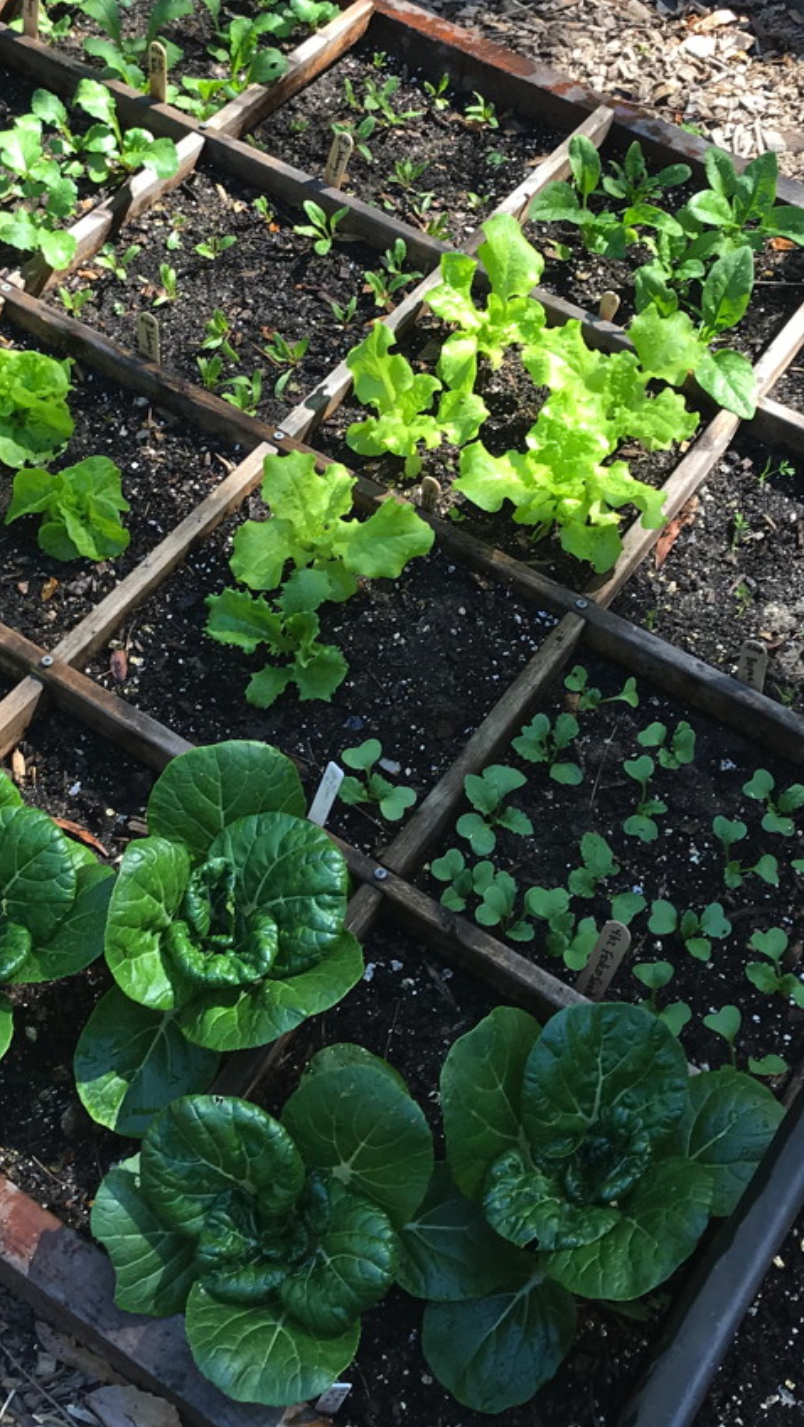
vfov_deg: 42.4
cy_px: 484
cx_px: 327
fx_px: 1818
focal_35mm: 48
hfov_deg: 24.9
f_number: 1.8
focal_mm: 3.99
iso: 20
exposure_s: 1/371
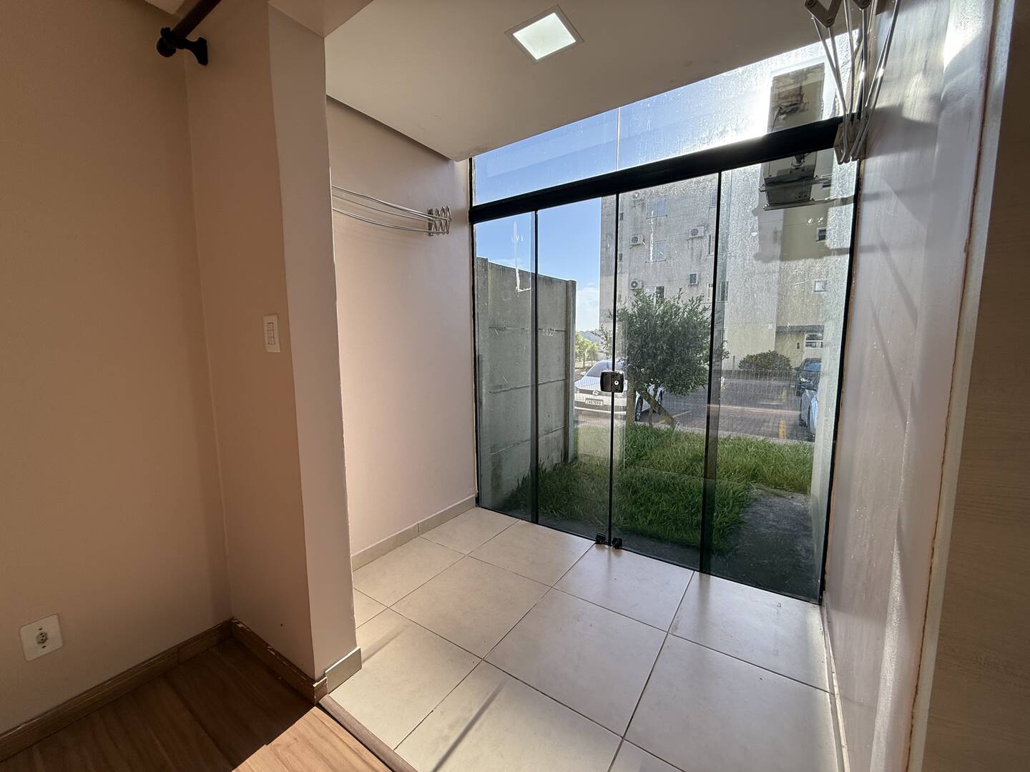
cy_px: 386
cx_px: 515
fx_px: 417
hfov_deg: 102.1
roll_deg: +0.3
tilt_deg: -6.0
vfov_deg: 85.7
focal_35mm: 14
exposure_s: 1/365
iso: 64
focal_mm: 2.22
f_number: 2.2
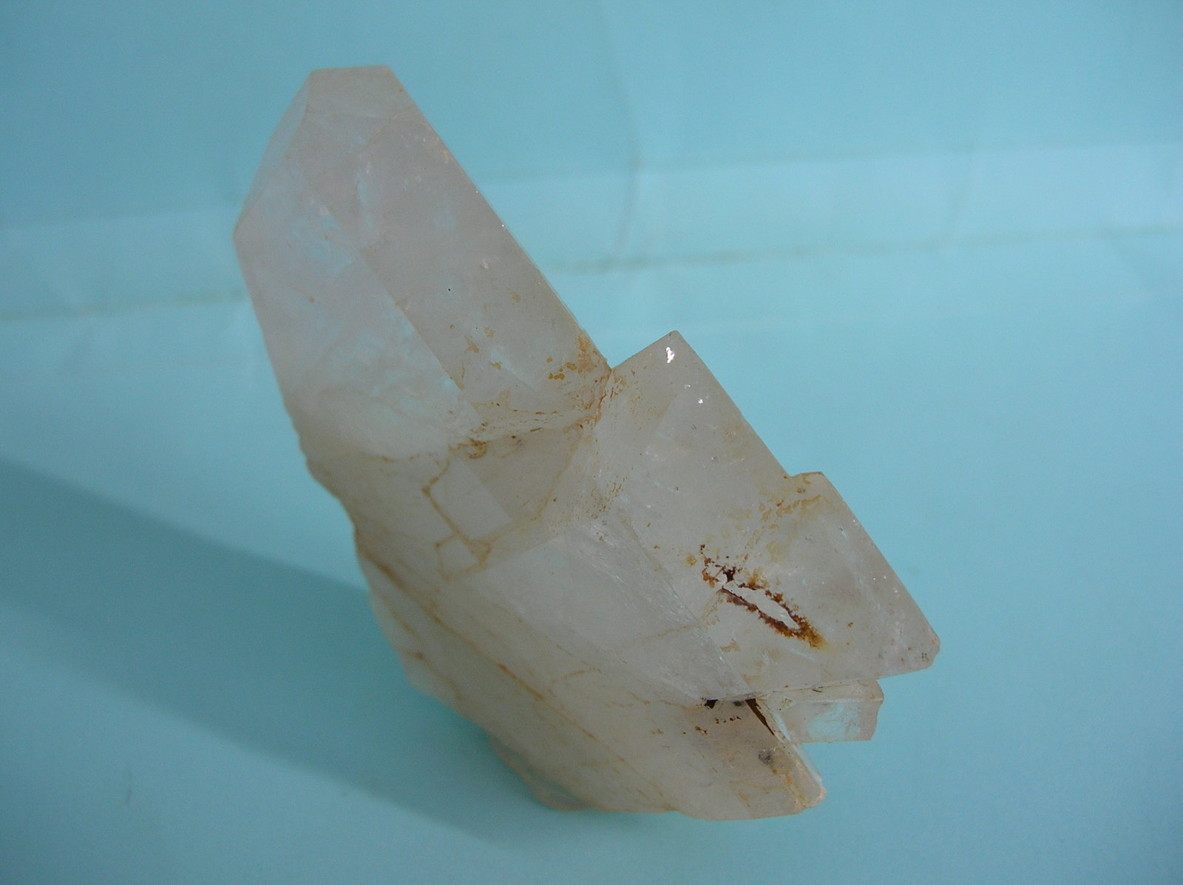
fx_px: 1229
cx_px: 592
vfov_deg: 39.6
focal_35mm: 36
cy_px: 442
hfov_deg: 51.4
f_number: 2.7
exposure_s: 1/49.3
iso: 50
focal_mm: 6
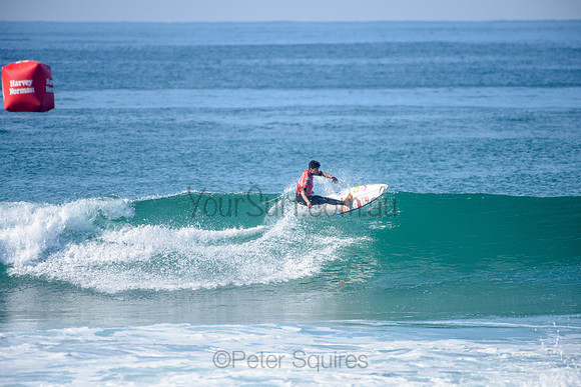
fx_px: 8071
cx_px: 290
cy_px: 194
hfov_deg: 4.1
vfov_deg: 2.8
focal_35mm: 500
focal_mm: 500
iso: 250
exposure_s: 1/2500
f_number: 5.6
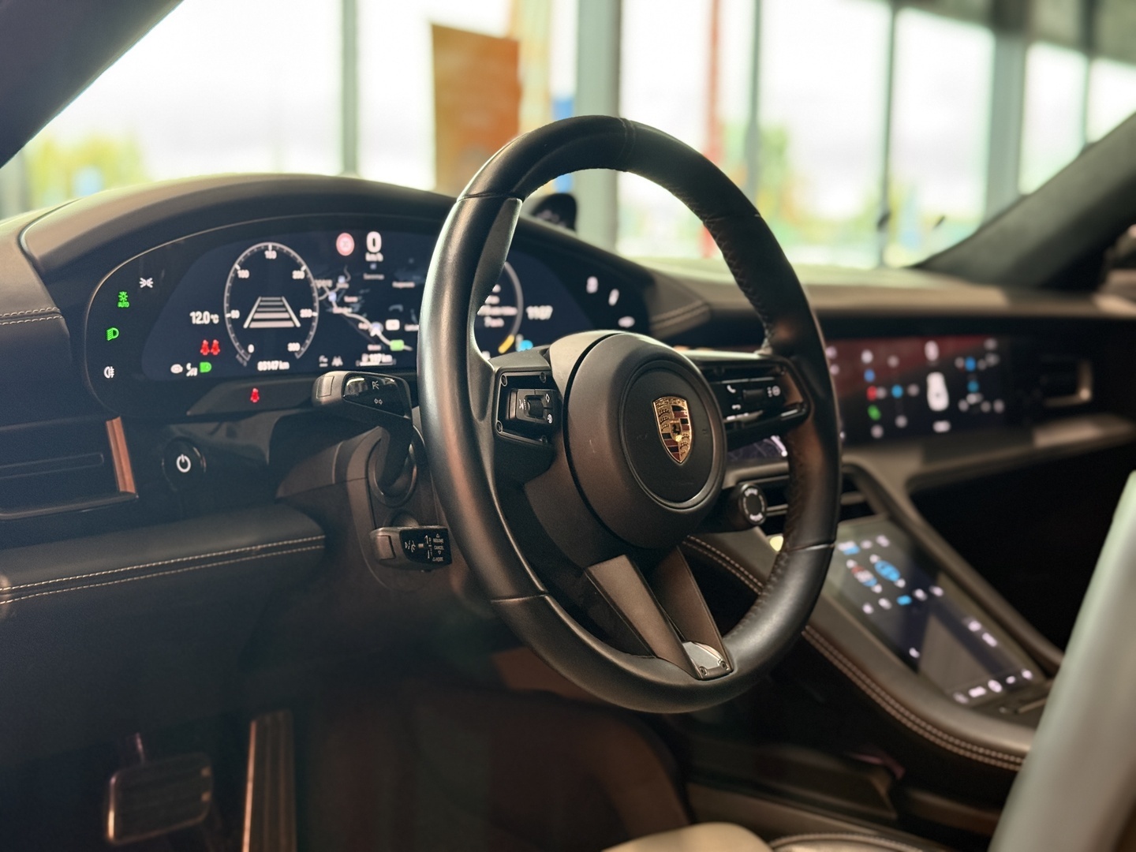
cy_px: 426
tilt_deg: -6.2
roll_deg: -1.6
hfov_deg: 39.7
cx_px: 568
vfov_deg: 30.3
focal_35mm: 48
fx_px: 1575
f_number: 1.78
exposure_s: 1/60
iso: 250
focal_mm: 6.76
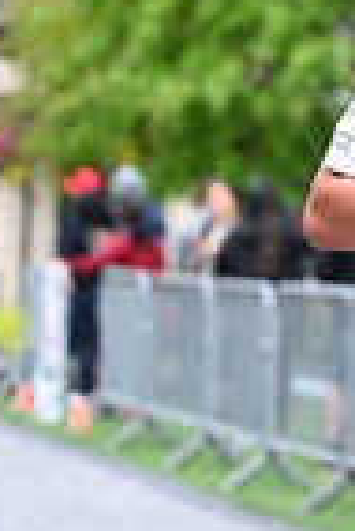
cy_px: 79
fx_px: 4869
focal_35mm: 330
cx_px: 660
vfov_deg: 6.2
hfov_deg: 4.1
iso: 1000
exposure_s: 1/1600
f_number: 2.8
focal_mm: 85
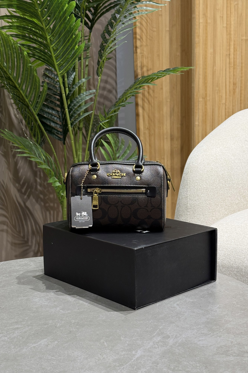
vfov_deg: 39.6
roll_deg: +1.1
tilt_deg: -8.7
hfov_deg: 27.0
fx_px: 517
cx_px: 116
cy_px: 186
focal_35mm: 50
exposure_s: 1/100
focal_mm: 6.76
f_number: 1.78
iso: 80
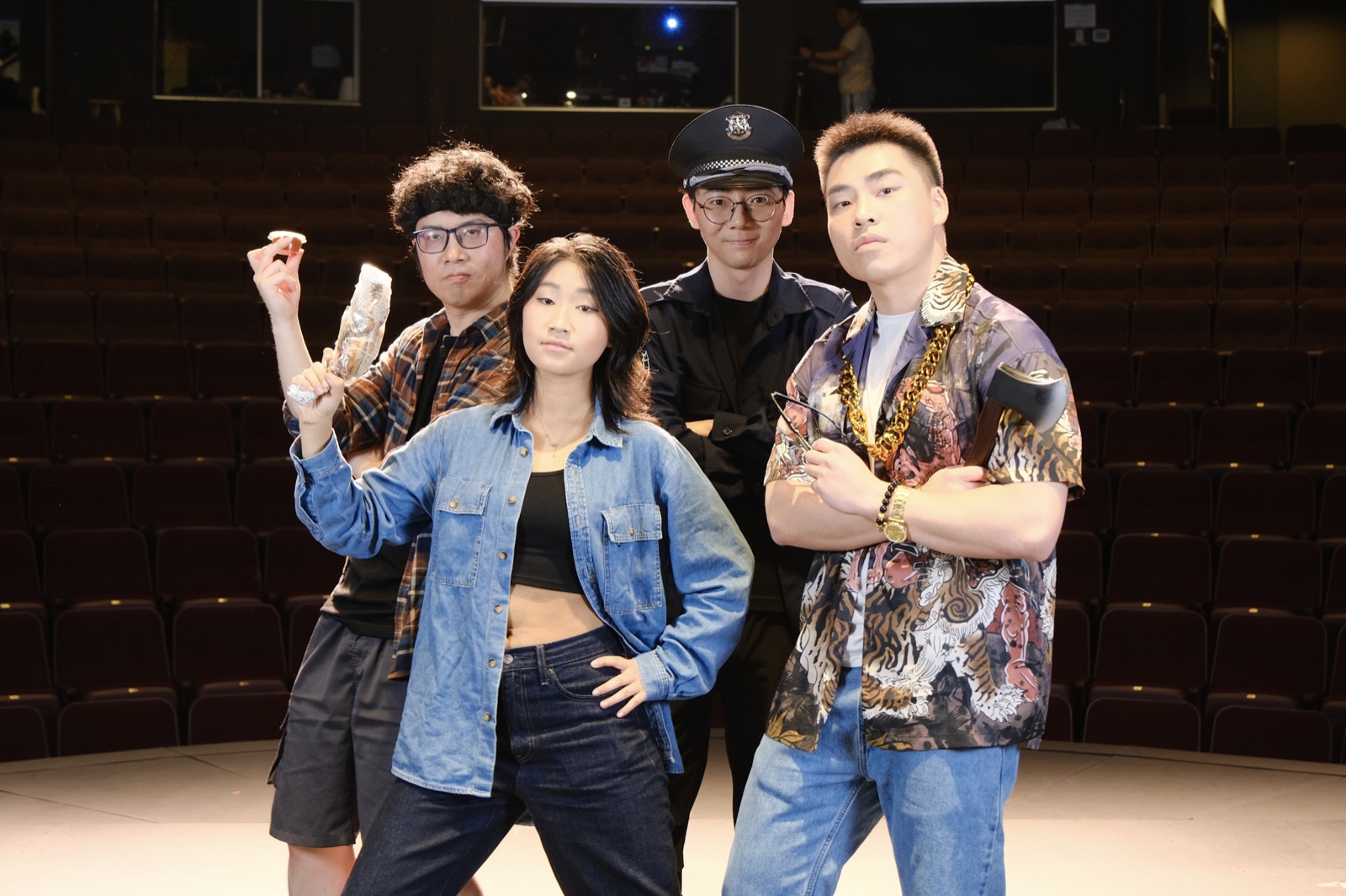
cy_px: 448
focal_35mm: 49
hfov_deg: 40.4
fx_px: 1832
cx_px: 673
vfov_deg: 27.5
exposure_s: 1/17
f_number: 4
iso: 800
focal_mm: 32.5
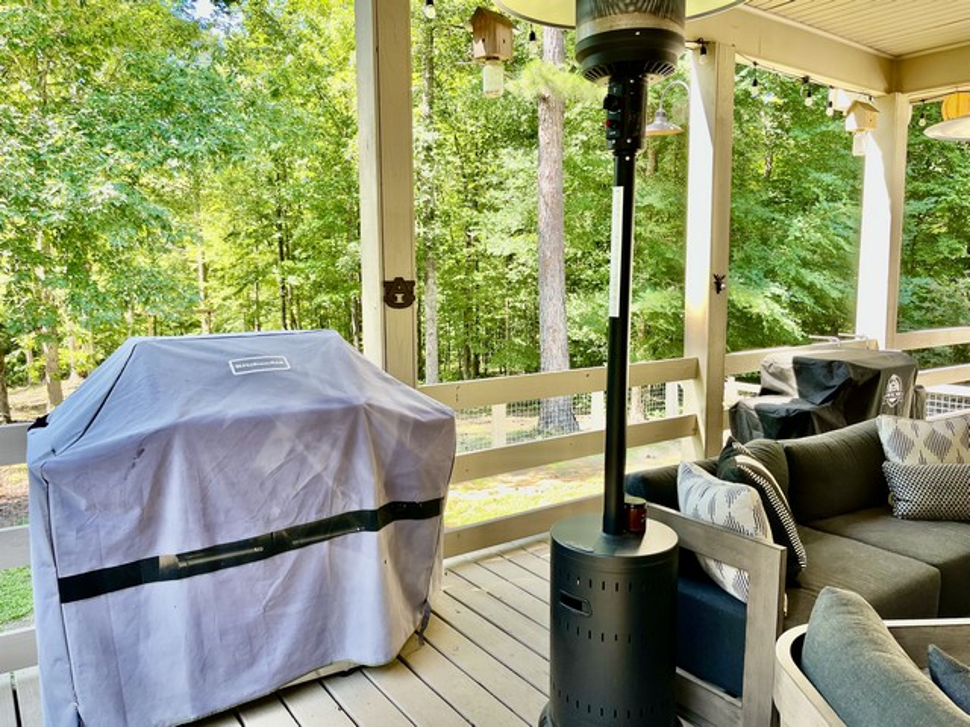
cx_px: 485
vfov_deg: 53.1
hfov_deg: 67.3
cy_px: 364
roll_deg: +0.1
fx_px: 729
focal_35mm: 26
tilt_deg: -4.3
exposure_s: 1/122
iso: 40
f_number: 1.6
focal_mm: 5.1
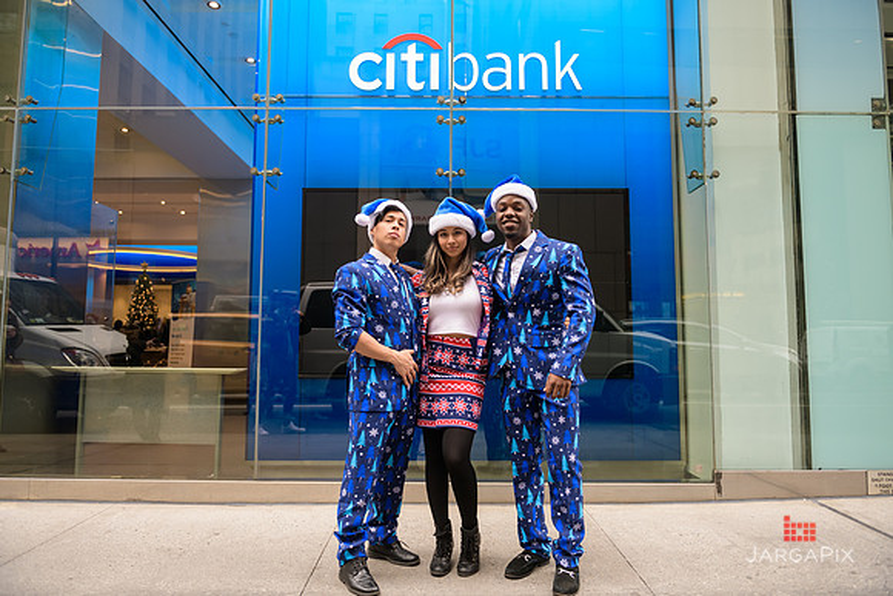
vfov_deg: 53.2
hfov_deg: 73.7
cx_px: 446
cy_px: 298
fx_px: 595
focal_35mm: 24
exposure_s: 1/250
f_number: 3.2
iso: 400
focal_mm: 24
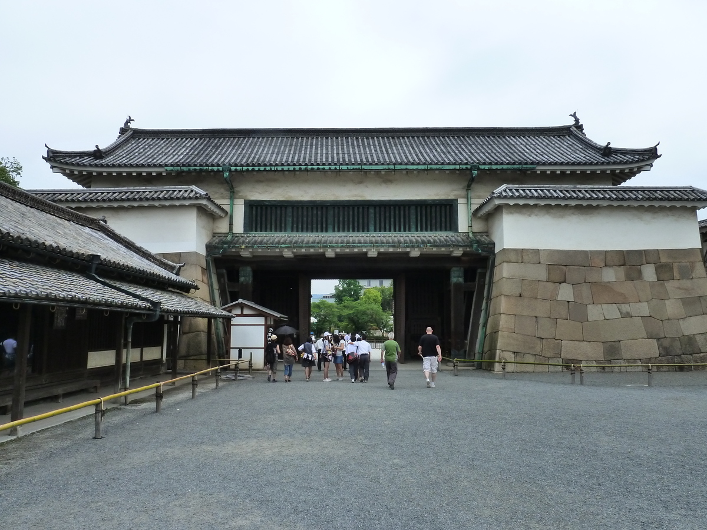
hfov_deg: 69.4
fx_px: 511
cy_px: 265
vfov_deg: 54.9
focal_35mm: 25
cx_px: 354
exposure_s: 1/400
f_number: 5
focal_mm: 4.1
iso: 200
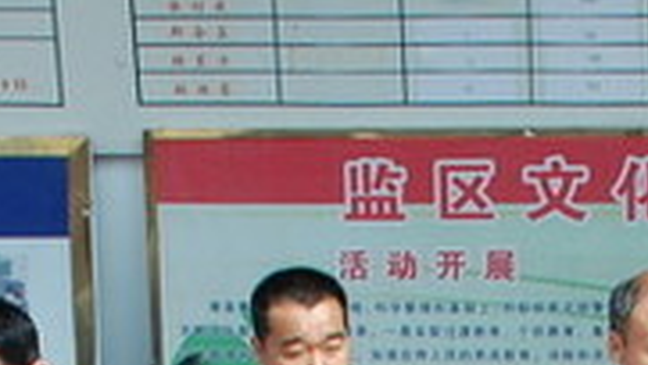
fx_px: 3954
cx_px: 516
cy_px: 1176
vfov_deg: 5.0
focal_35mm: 230
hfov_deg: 9.3
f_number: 5
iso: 200
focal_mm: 22
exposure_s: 1/100
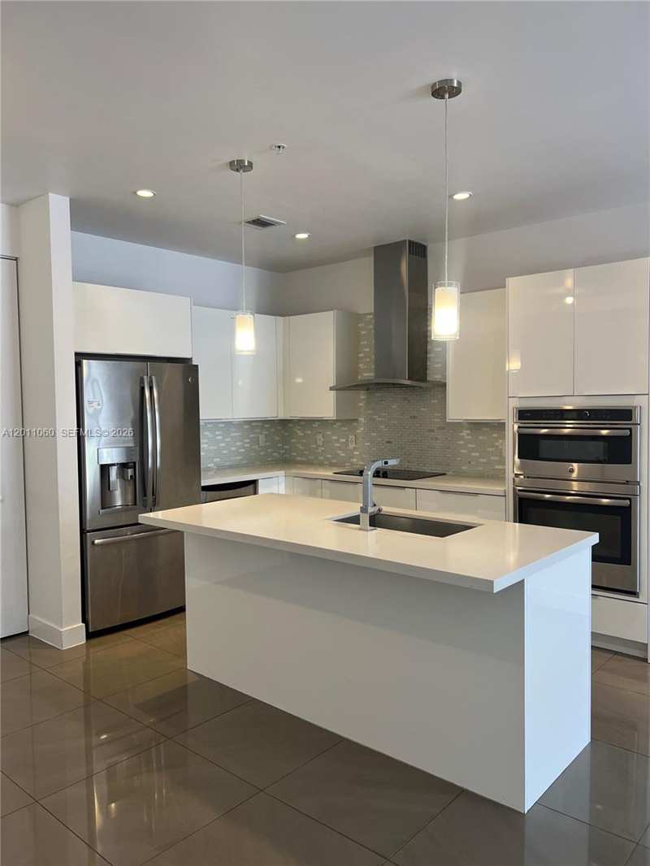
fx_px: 651
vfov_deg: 67.3
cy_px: 433
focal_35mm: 26
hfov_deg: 53.1
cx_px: 325
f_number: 1.5
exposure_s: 1/120
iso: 80
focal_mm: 5.7
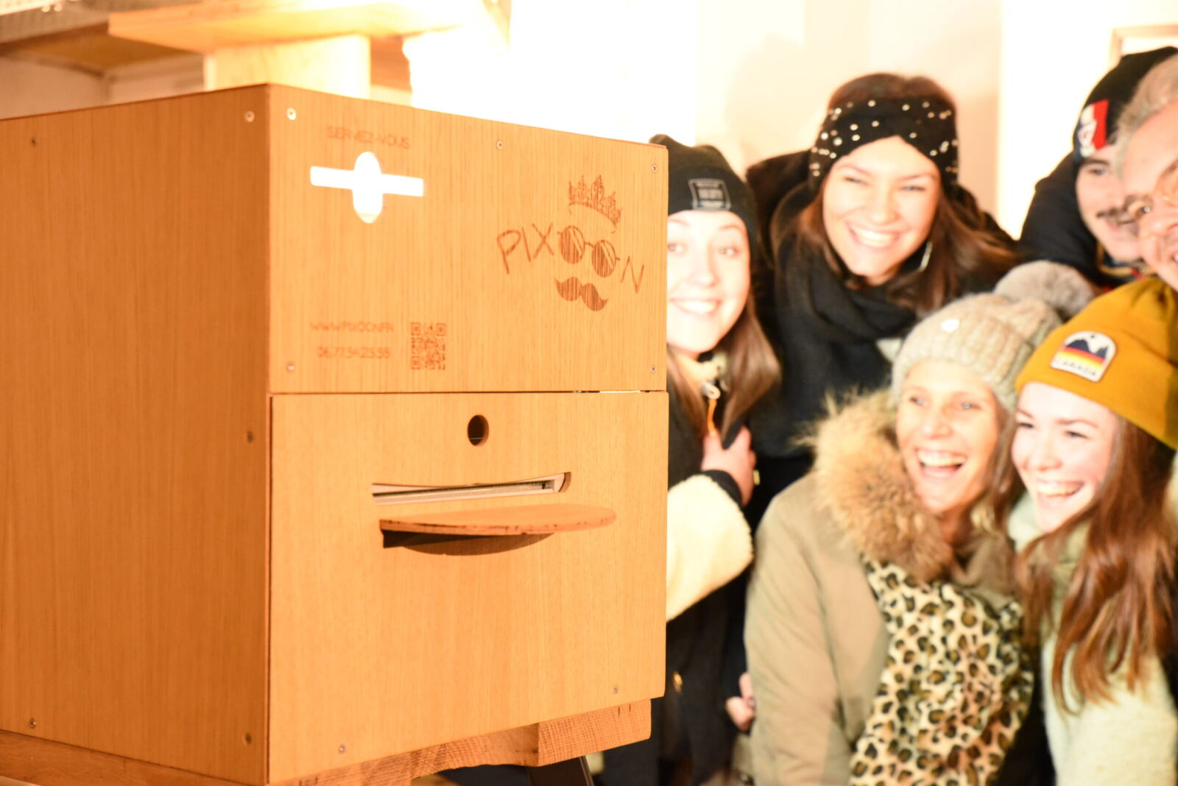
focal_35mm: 58
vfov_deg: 23.4
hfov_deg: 34.5
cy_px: 393
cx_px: 589
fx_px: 1898
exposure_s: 1/60
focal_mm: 58
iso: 6400
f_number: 5.6
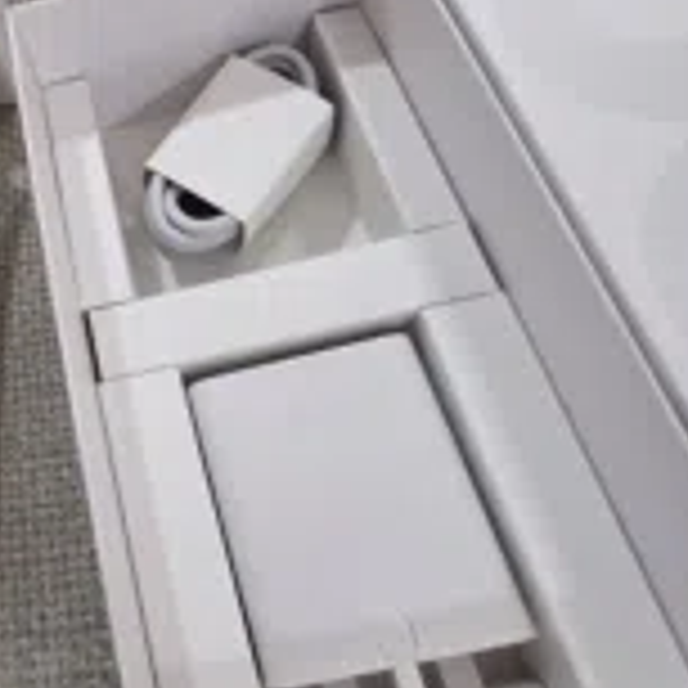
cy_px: 211
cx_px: 63
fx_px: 675
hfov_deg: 48.1
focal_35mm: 30
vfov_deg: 52.6
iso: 400
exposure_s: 1/50
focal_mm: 2.2
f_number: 2.2
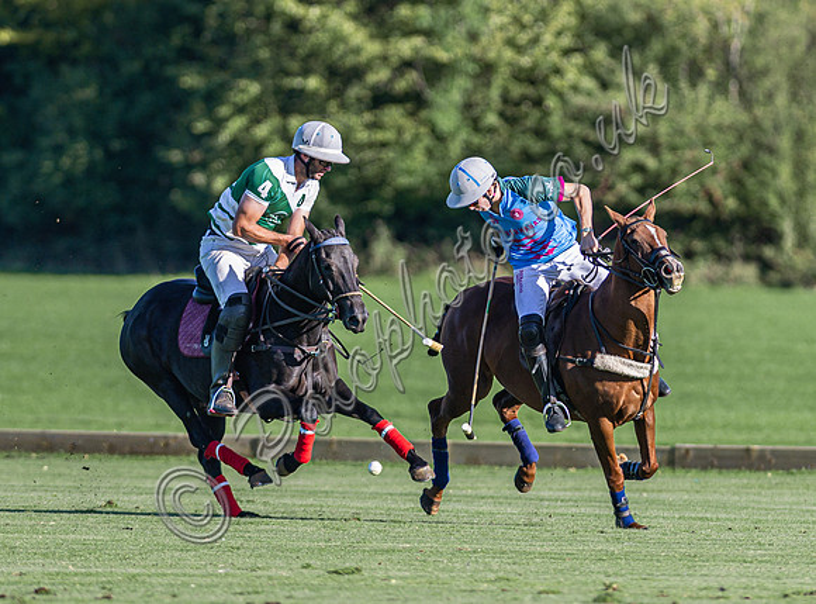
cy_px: 296
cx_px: 473
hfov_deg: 2.4
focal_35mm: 838
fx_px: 19664
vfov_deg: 1.8
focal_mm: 300
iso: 160
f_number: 3.2
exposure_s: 1/1600
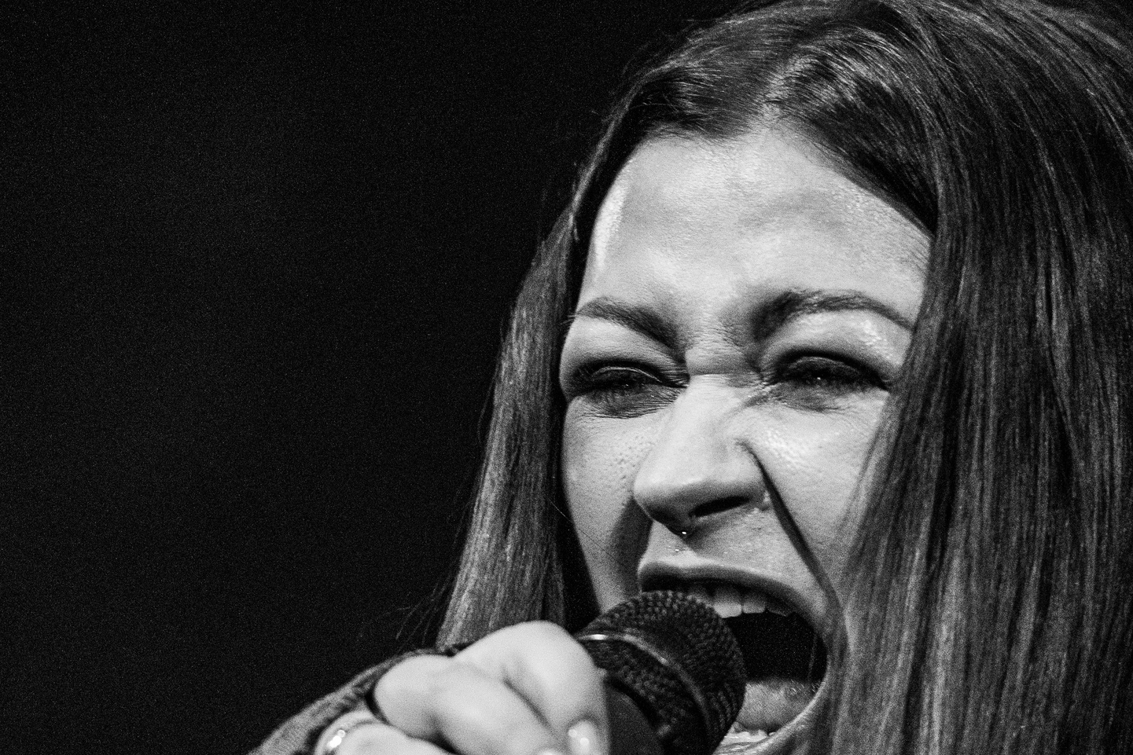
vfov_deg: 5.0
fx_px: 8592
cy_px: 381
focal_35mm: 273
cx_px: 756
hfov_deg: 7.5
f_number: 2.8
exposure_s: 1/160
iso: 6400
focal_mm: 127
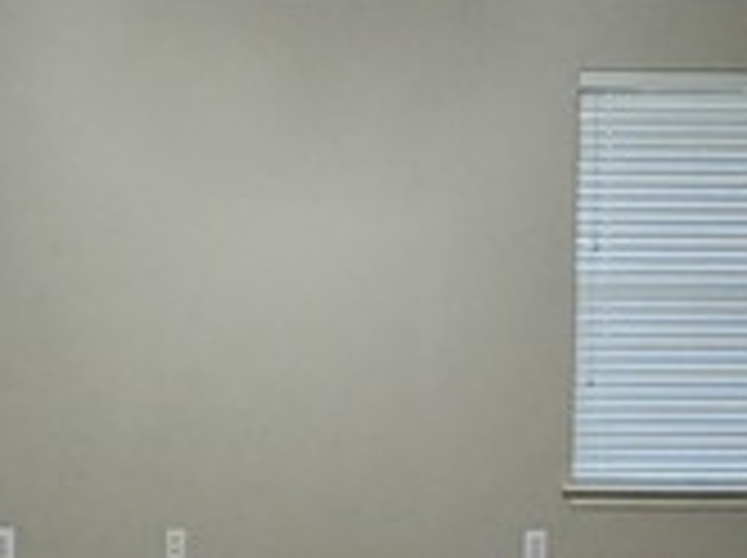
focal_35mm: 54
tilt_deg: -2.4
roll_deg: -0.7
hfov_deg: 34.9
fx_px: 1164
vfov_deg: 27.0
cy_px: 270
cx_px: 202
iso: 250
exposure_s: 1/60
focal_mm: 2.22
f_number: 2.2
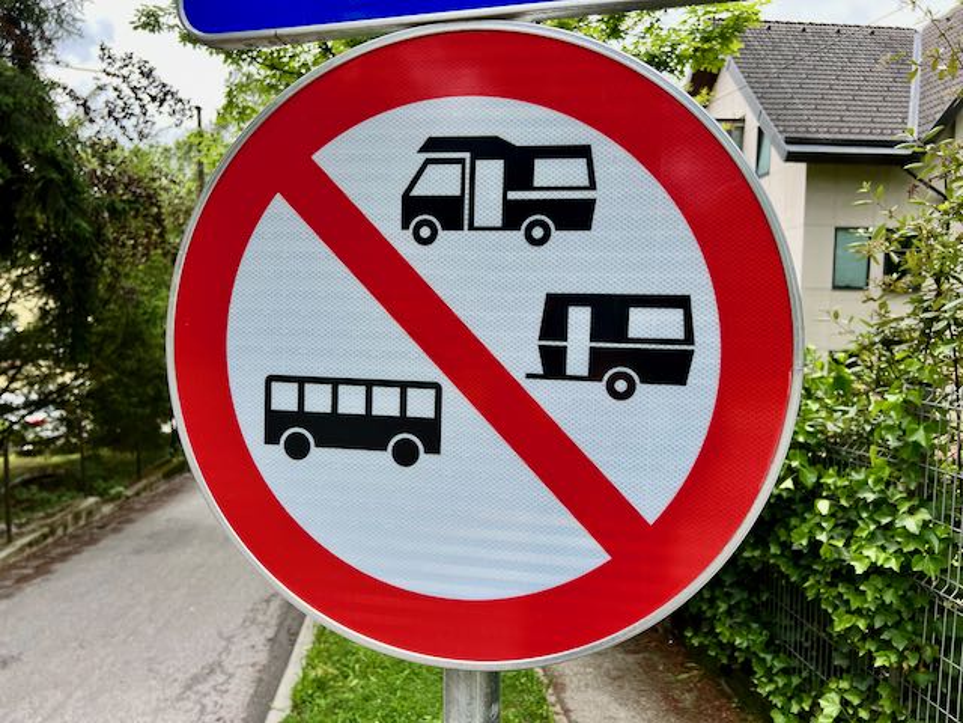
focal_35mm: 26
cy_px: 362
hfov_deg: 67.3
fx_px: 723
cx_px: 482
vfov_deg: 53.1
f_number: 1.5
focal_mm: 5.7
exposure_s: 1/1048
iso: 50
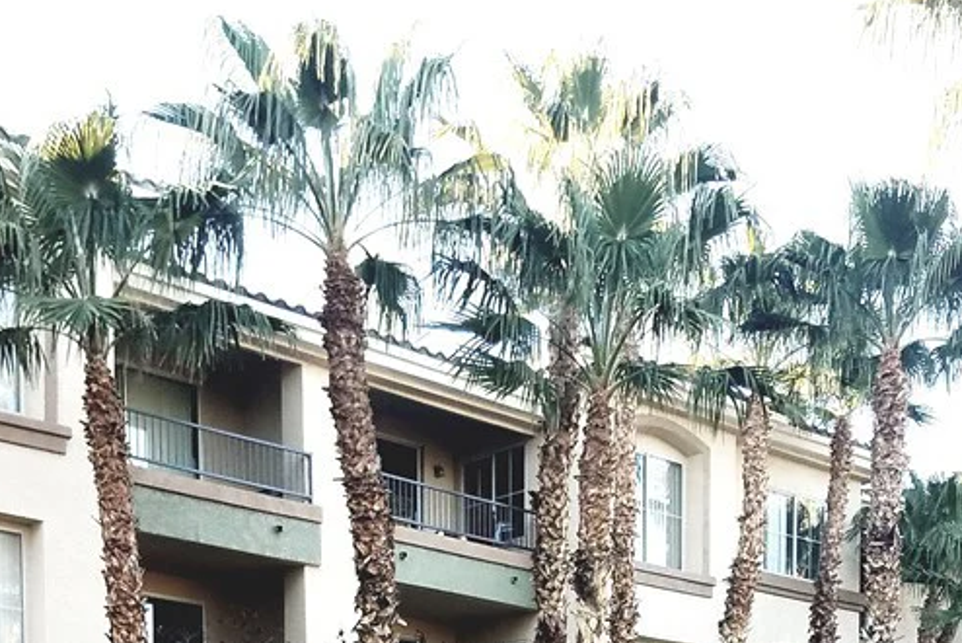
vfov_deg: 21.3
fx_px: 1497
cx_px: 555
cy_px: 890
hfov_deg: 35.5
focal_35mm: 56
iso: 40
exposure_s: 1/167
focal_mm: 4.2
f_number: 1.7
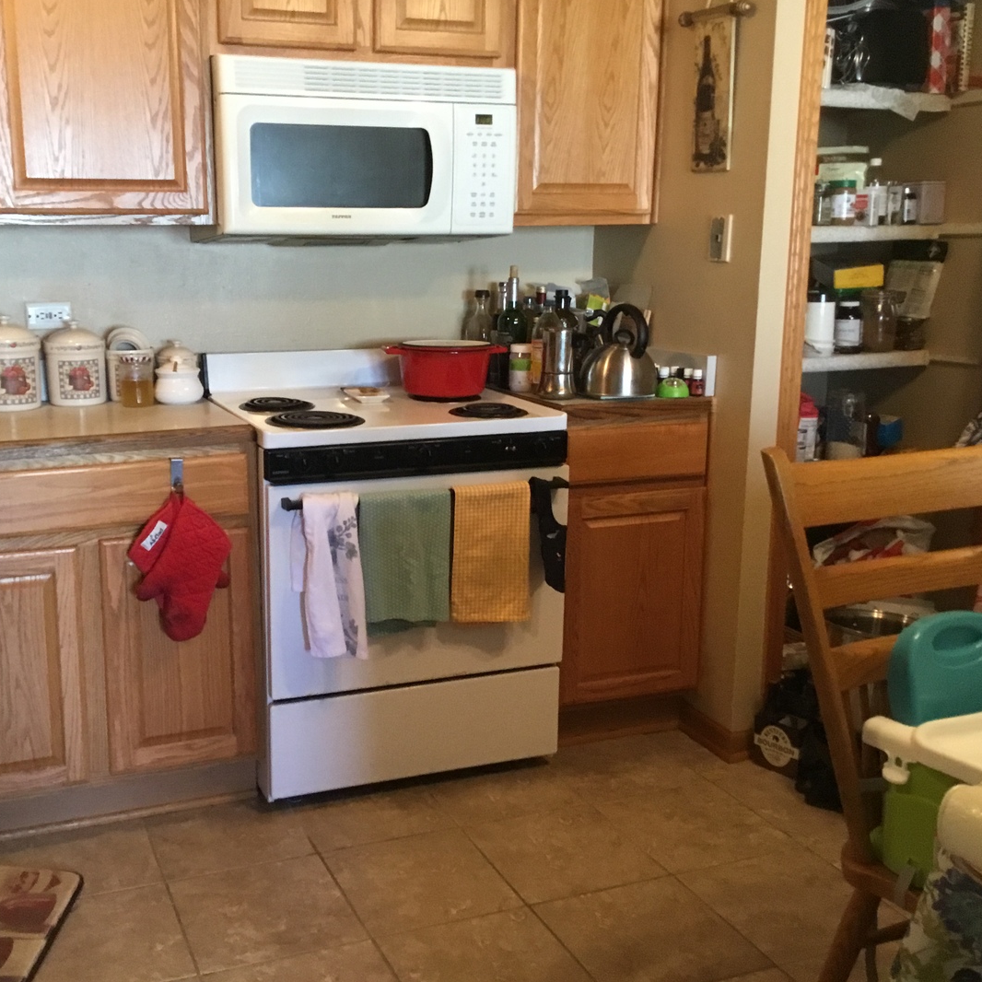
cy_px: 485
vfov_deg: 44.9
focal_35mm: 37
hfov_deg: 44.5
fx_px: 1188
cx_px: 355
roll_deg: -0.2
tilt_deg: -11.9
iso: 200
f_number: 2.4
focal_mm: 3.3
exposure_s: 1/30
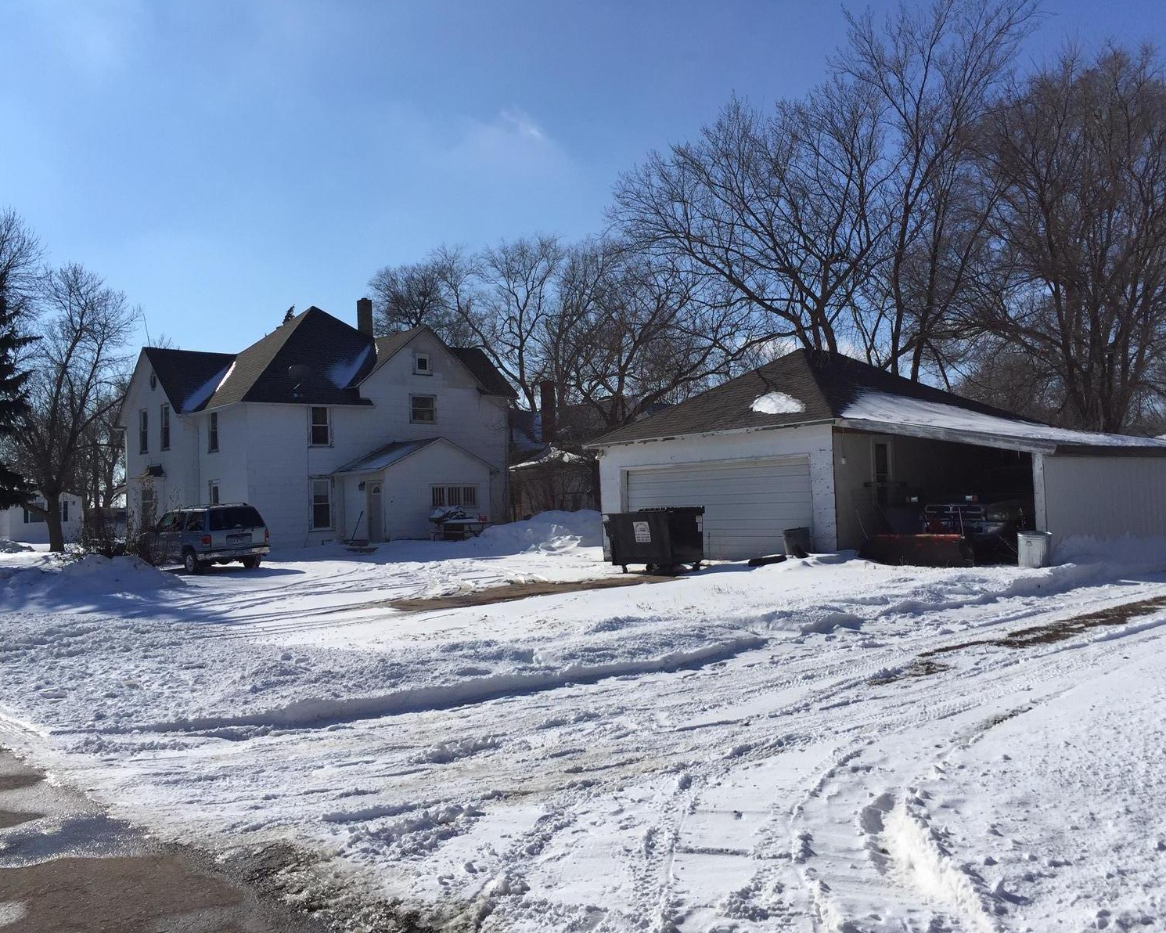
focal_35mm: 31
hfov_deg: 57.1
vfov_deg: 47.1
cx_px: 623
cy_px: 474
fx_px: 1070
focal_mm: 4.15
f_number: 2.2
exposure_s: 1/5650
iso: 32
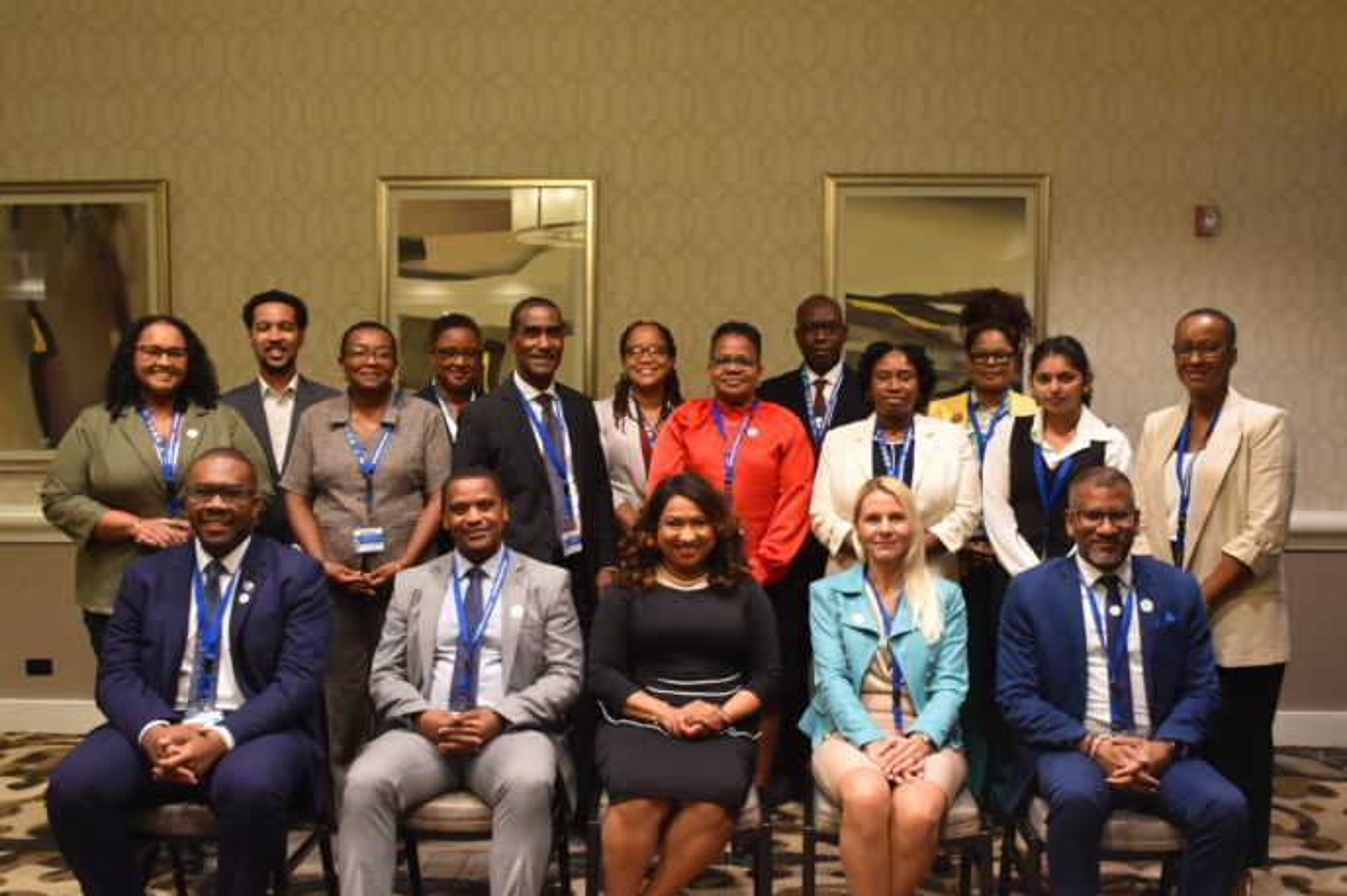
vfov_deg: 36.8
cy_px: 483
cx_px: 672
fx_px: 1346
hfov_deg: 53.2
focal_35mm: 36
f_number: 3.5
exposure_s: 1/60
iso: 1000
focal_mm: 22
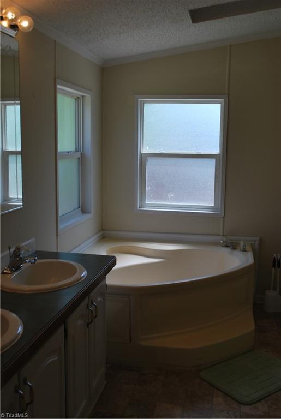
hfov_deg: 37.0
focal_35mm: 36
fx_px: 420
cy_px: 210
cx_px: 140
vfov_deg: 53.1
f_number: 5.6
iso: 125
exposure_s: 1/125
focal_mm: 24
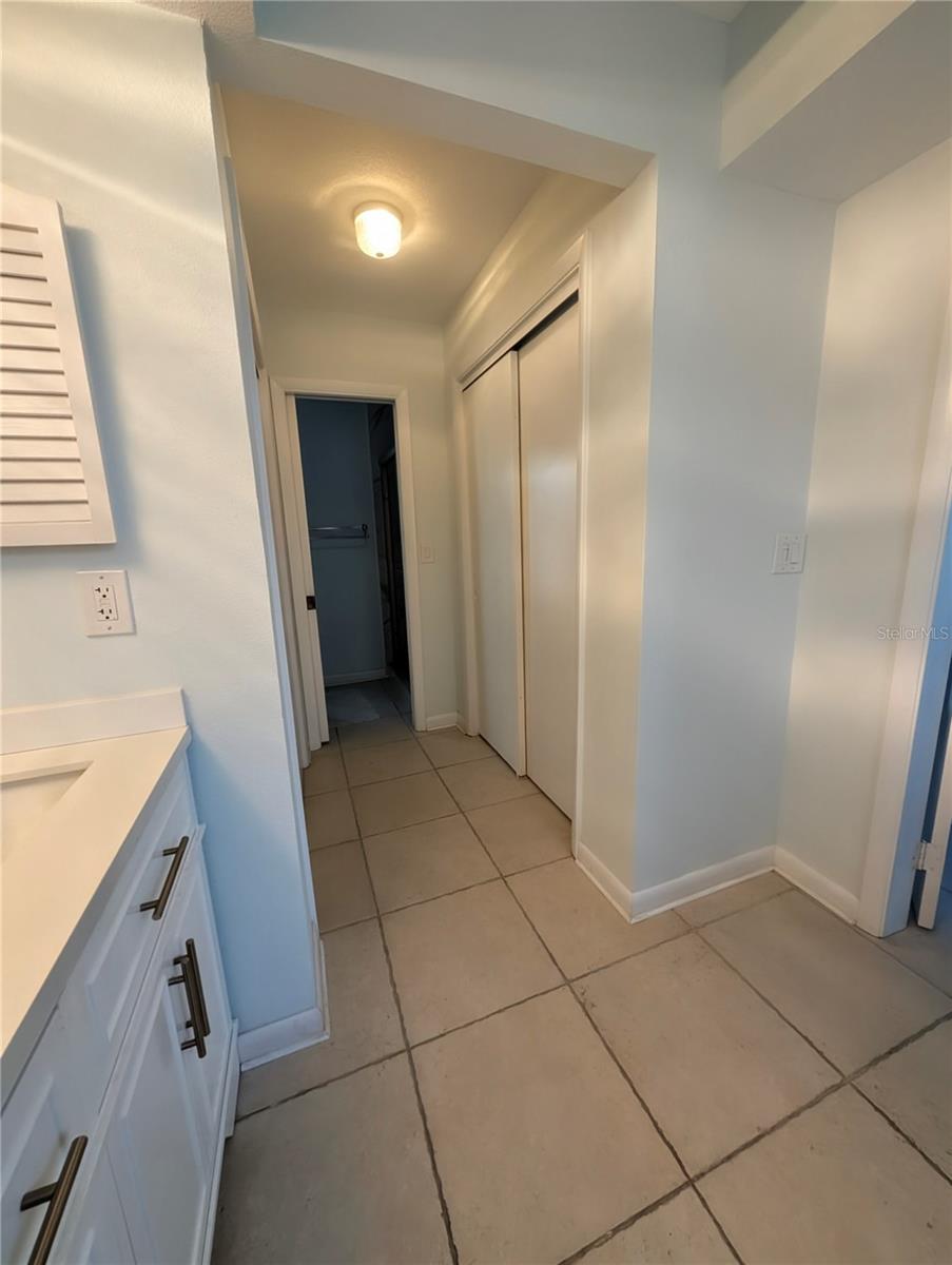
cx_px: 476
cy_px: 632
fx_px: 439
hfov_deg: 94.6
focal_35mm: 12
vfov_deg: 110.5
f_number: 1.7
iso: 143
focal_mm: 2.02
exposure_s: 1/120
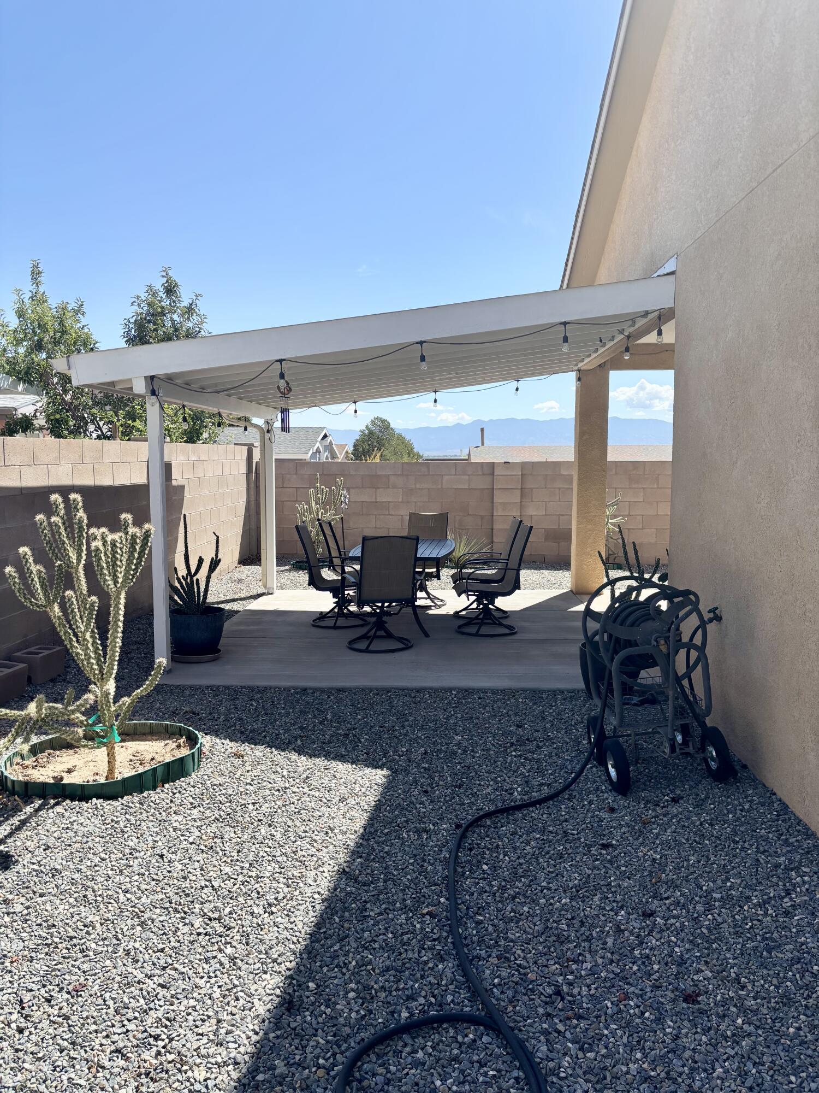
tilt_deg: -6.1
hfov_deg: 53.1
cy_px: 546
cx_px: 410
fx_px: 820
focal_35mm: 26
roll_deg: -0.3
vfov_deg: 67.3
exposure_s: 1/2710
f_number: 1.6
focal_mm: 5.96
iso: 50
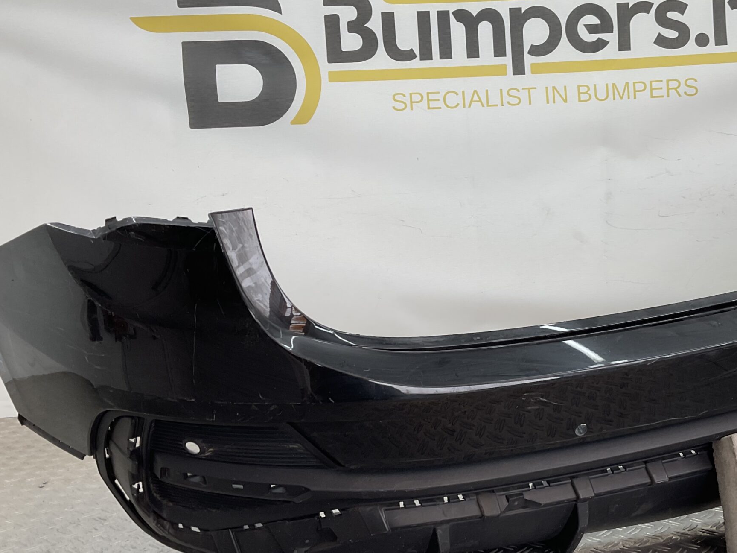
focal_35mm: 43
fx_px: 915
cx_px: 477
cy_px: 300
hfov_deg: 43.4
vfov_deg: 33.6
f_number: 1.8
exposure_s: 1/109
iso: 16
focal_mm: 3
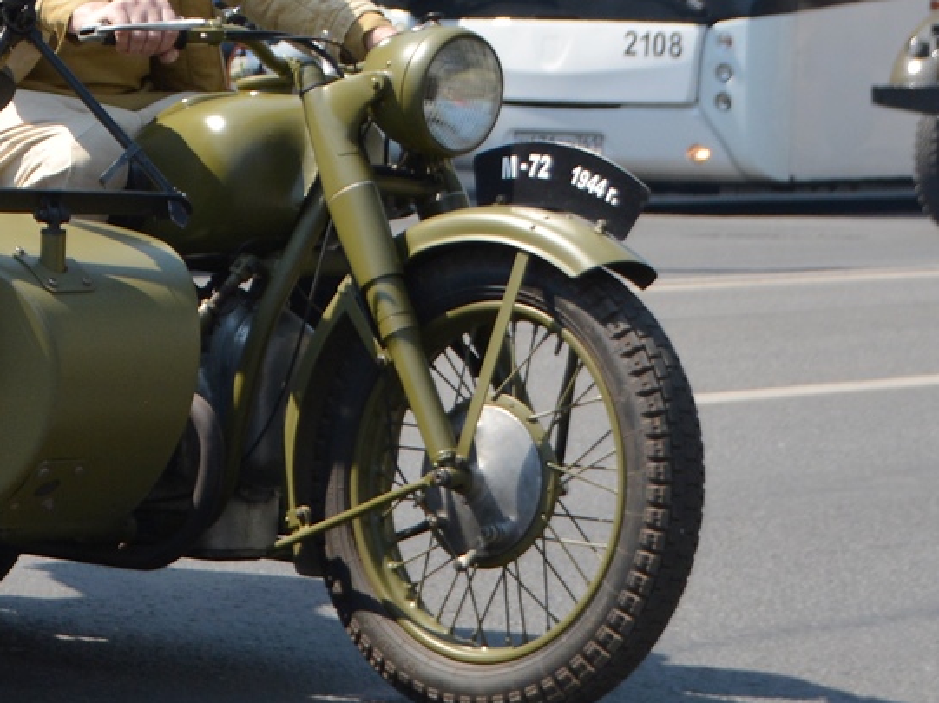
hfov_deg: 9.4
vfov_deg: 7.1
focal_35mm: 208
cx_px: -61
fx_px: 5638
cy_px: -24
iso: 400
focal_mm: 52
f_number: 5
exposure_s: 1/1250
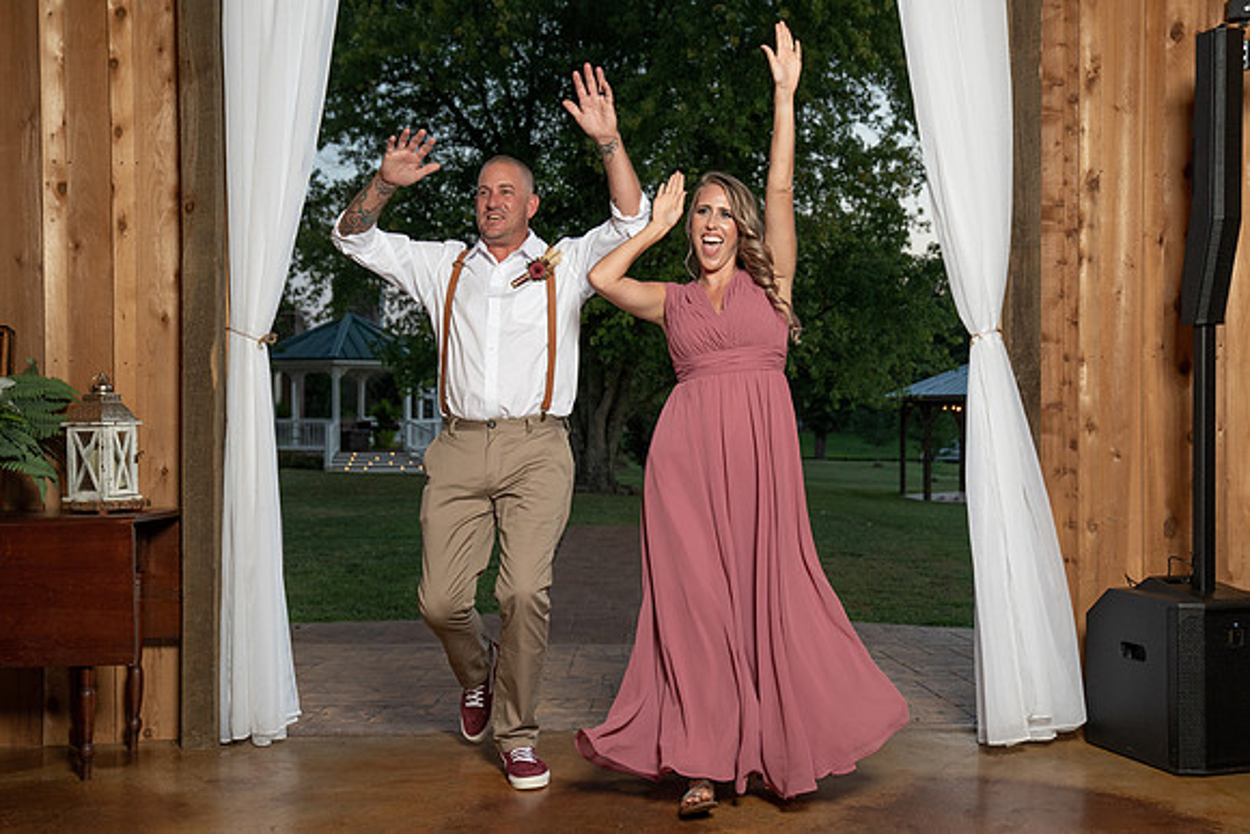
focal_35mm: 42
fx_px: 1469
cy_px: 430
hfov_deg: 46.0
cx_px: 695
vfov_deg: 31.7
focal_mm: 38
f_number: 4
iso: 1000
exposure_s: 1/200
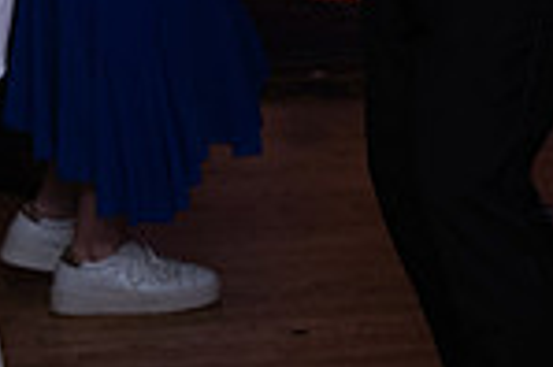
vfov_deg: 5.9
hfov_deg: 8.9
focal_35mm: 226
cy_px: -302
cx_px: 768
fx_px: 3468
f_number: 3.5
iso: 640
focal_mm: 58
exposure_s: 1/160
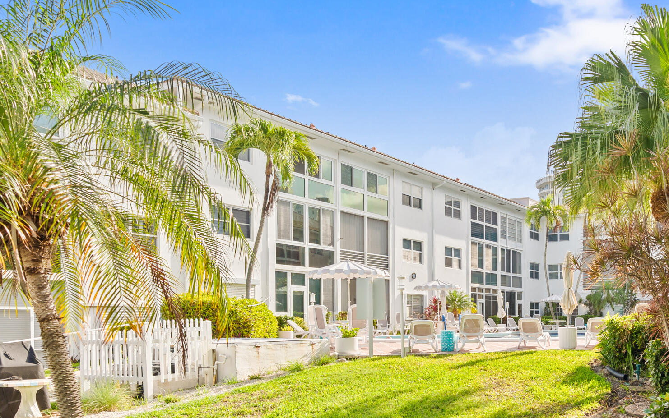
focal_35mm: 33
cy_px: 331
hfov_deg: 53.6
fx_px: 602
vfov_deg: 37.1
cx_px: 550
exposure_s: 1/60
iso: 100
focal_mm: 16
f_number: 5
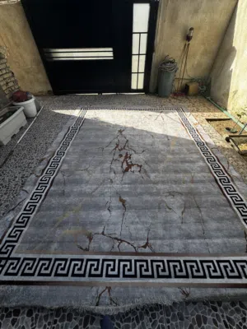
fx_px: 133
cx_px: 124
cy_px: 164
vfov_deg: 102.1
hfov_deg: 85.7
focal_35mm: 14
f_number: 2.2
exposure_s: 1/1034
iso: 40
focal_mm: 2.22
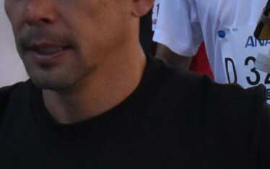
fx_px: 2079
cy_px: -78
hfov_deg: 7.4
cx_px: 266
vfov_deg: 4.6
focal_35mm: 282
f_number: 14
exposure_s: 1/800
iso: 2500
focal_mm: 27
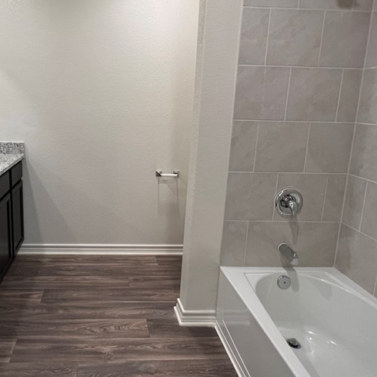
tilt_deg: -10.1
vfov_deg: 64.6
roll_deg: -1.3
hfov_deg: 62.9
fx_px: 296
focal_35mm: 24
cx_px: 117
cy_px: 156
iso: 160
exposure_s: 1/120
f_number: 1.8
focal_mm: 1.57
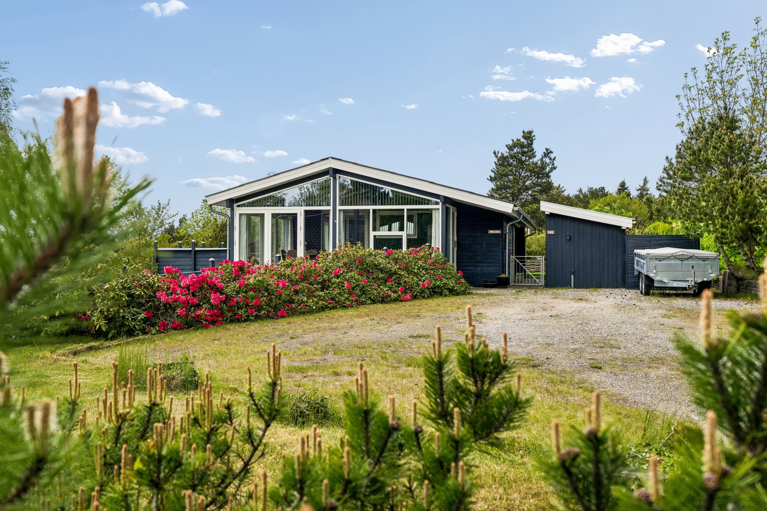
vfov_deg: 37.9
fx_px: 746
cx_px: 384
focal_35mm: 35
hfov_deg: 54.4
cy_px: 256
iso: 320
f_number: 5.6
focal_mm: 35
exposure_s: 1/800
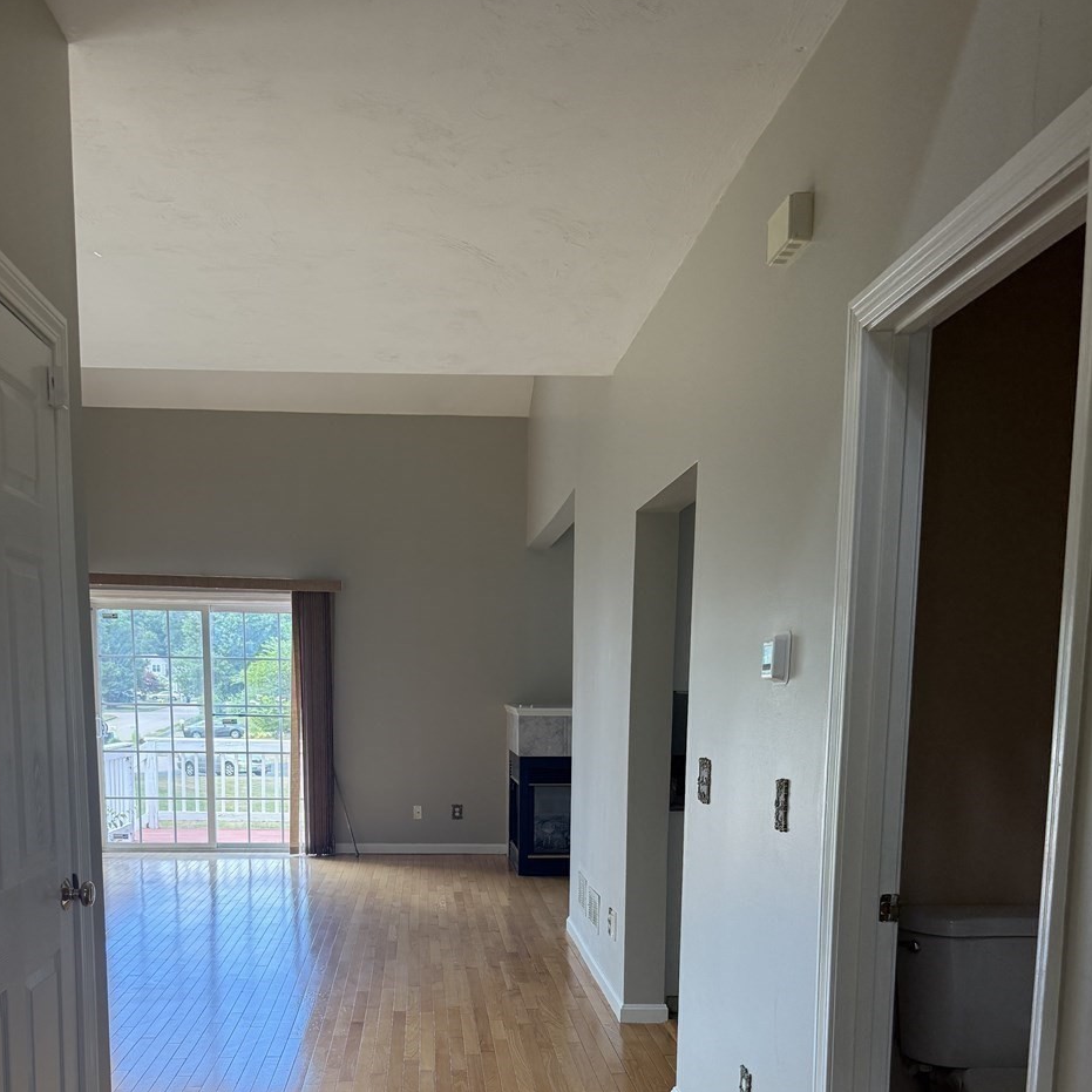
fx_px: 1249
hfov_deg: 47.1
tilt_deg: -6.6
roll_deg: +0.3
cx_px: 477
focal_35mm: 35
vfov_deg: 45.2
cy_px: 850
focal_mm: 6.76
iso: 200
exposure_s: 1/237
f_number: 1.78
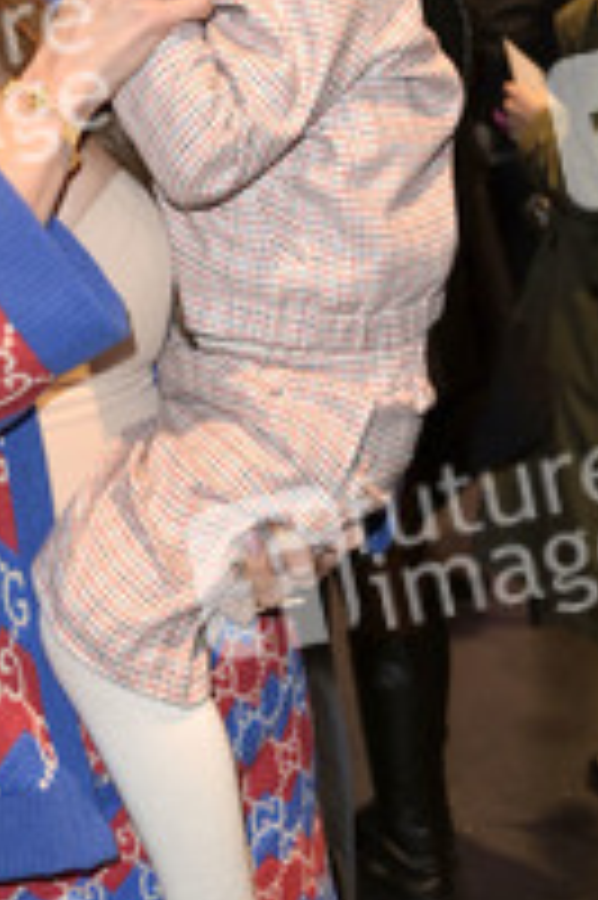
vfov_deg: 19.6
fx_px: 2596
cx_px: 9
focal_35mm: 104
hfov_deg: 13.0
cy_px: 328
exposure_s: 1/50
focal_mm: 52
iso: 1600
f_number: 5
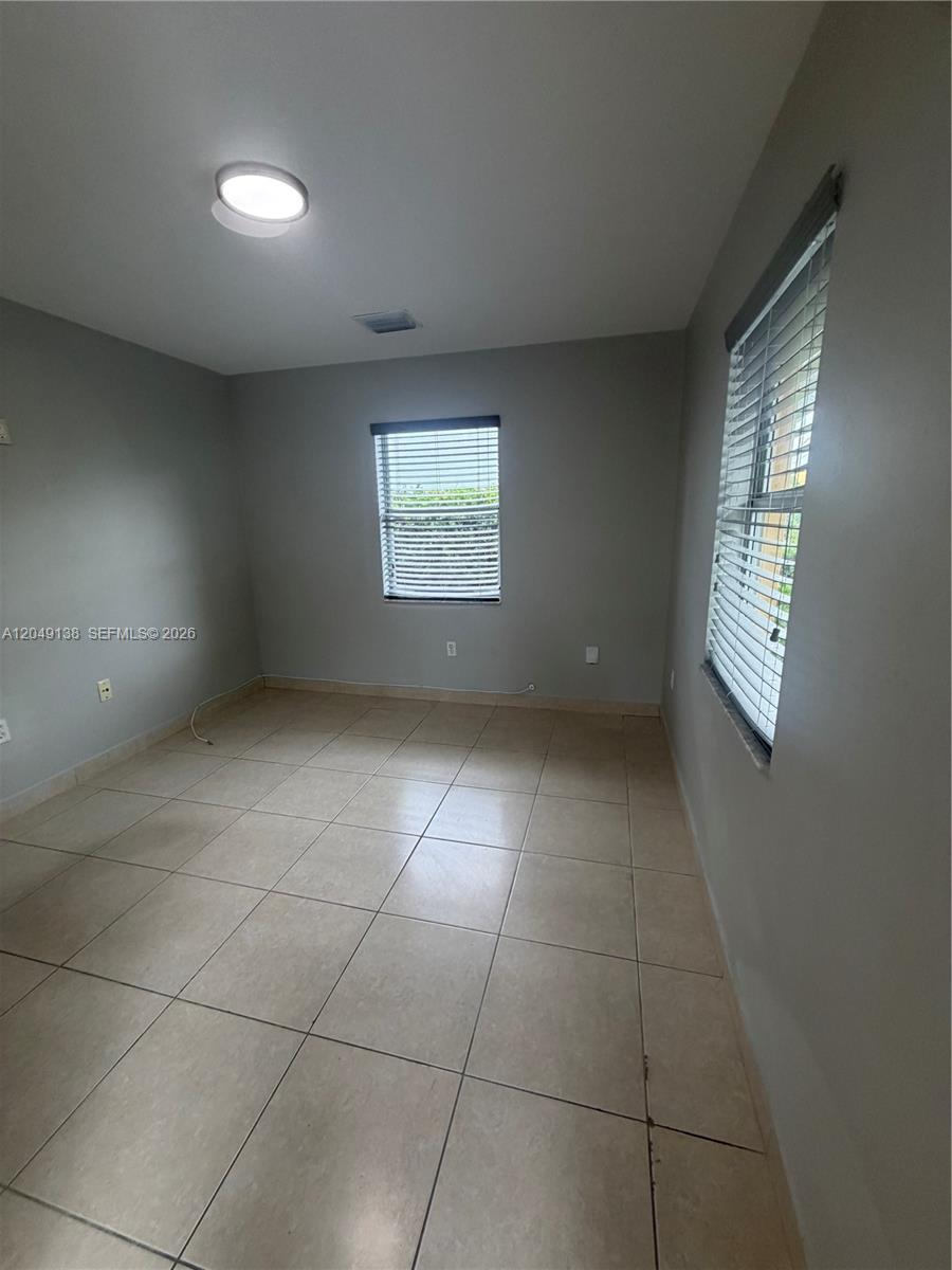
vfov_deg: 102.1
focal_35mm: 14
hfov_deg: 85.7
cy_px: 635
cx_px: 476
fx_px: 513
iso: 125
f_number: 2.2
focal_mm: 2.22
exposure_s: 1/120
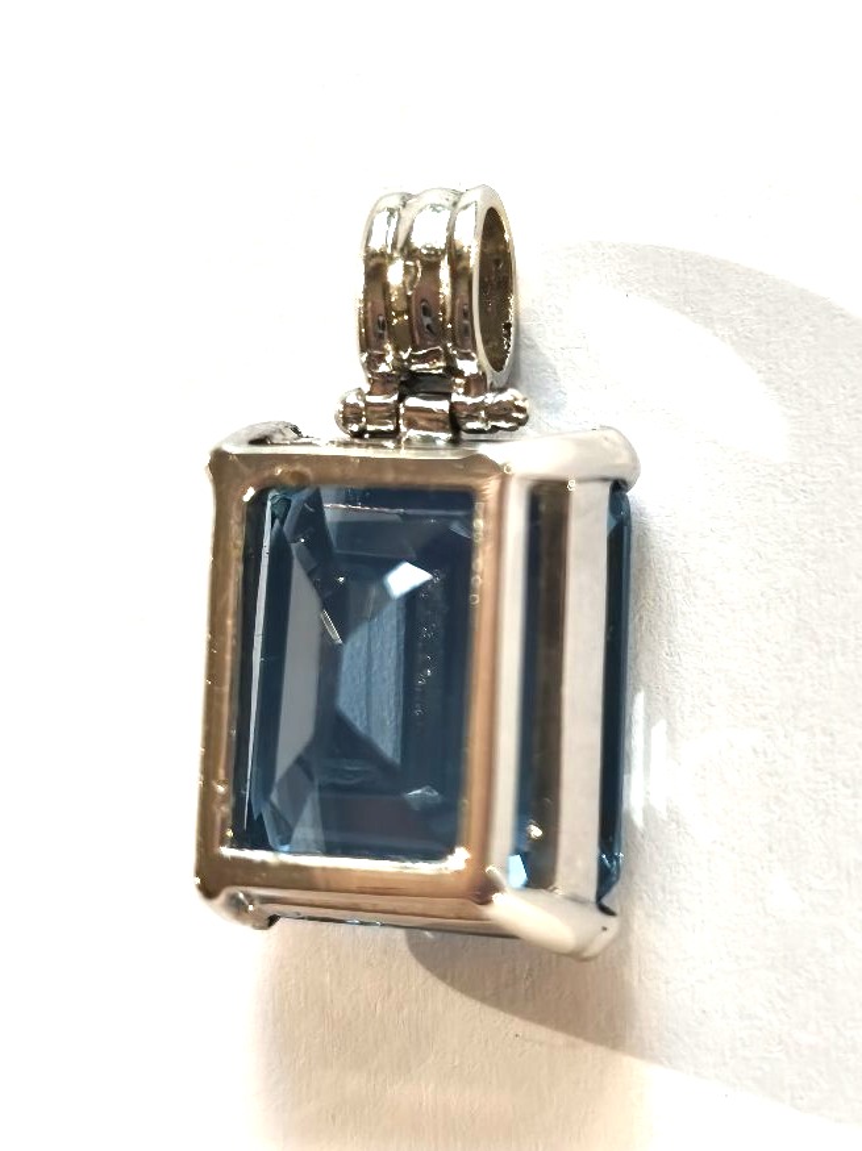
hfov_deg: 31.5
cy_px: 576
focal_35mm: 46
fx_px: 1529
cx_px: 431
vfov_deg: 41.3
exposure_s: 1/50
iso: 1000
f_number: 1.7
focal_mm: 6.06
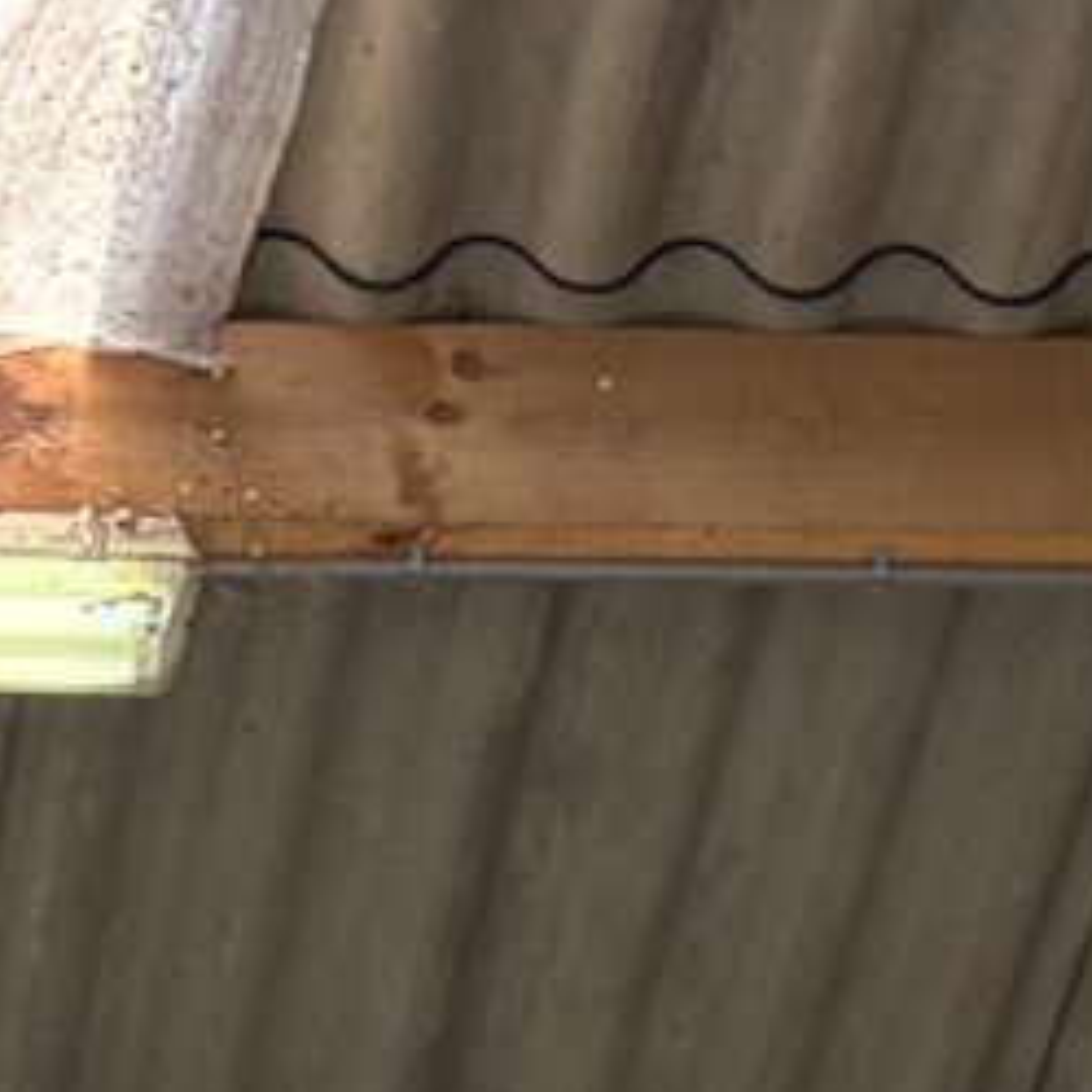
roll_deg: +0.3
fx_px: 8423
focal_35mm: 236
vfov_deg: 6.3
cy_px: 4171
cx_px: -601
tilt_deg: -2.7
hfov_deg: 7.3
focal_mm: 5.96
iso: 50
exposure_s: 1/359
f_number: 1.6
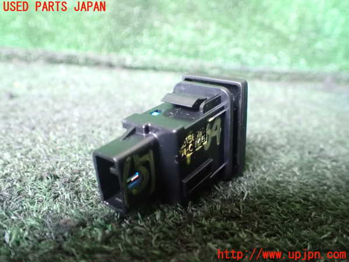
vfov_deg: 46.8
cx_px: 174
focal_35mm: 30
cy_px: 131
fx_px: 302
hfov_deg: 60.0
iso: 1600
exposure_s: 1/30
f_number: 2.3
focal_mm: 5.4
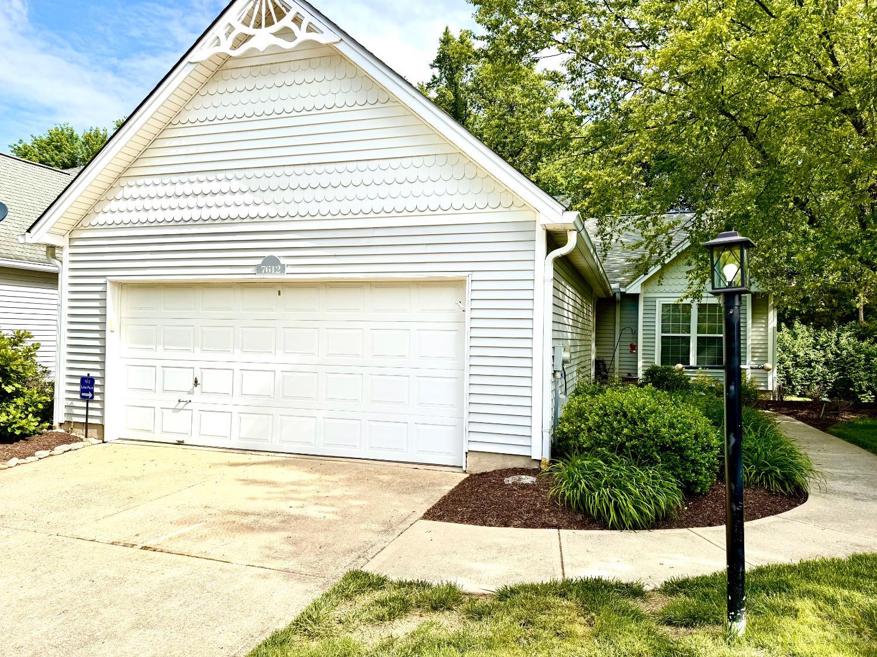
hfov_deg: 71.6
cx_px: 438
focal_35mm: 24
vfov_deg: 56.8
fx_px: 608
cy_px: 328
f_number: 1.78
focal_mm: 6.76
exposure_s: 1/4608
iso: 80
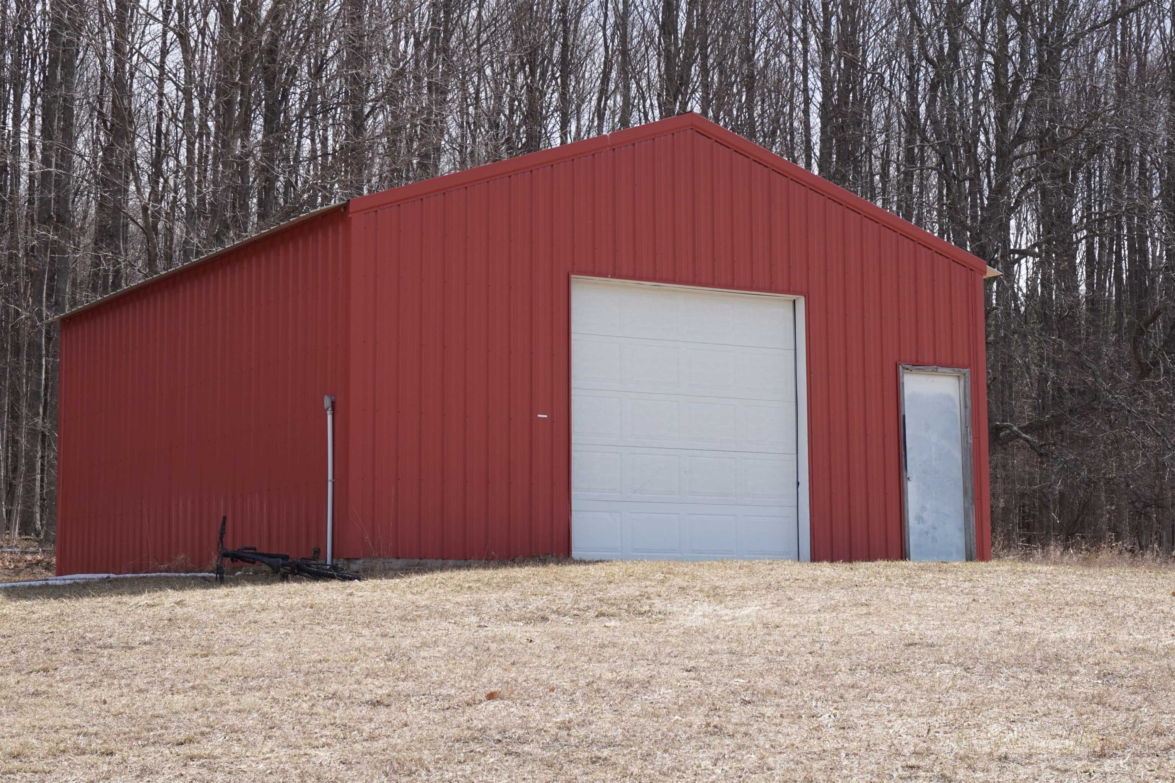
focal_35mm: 62
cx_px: 588
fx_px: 2007
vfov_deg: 22.1
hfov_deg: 32.6
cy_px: 392
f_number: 11
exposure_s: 1/100
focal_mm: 41
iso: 100
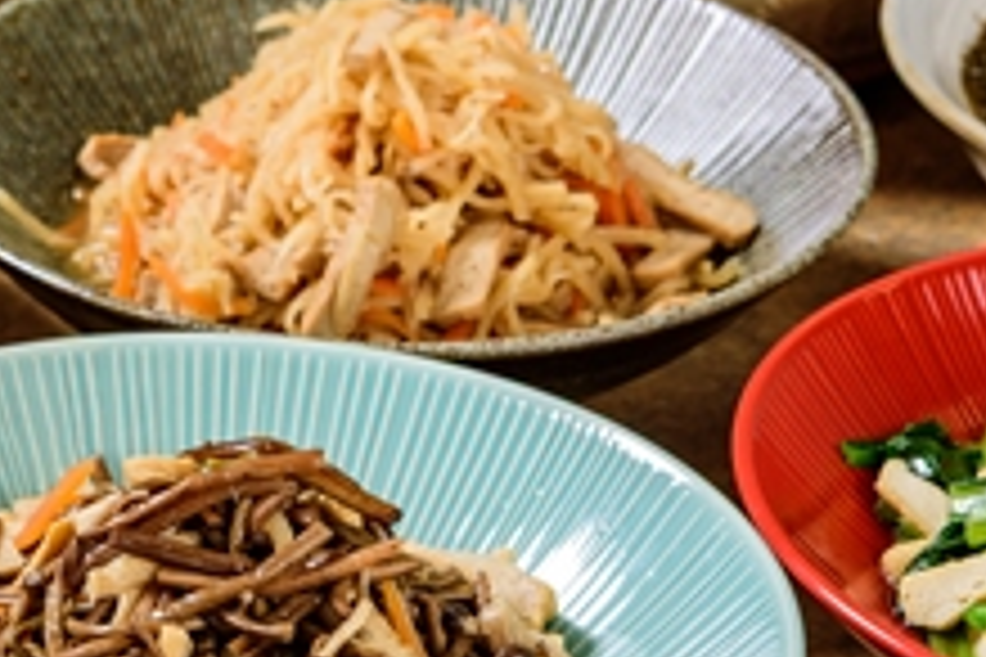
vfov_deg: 7.8
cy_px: 646
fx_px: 4793
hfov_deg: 11.7
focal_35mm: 175
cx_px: 374
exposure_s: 1/125
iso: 100
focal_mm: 60
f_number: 9
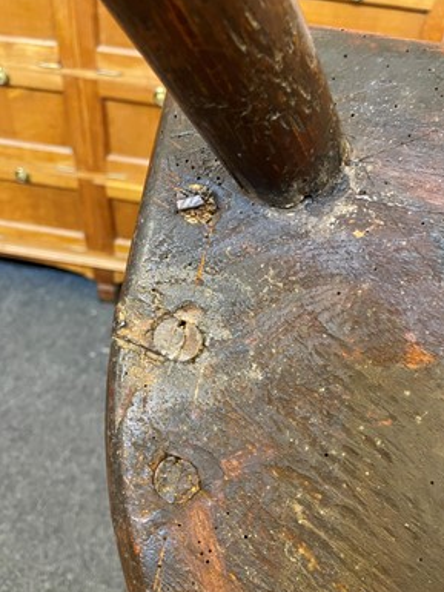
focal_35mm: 27
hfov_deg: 51.4
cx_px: 229
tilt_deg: -40.2
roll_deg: -8.0
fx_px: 461
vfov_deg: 65.3
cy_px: 301
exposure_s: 1/50
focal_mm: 5.1
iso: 500
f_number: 1.6
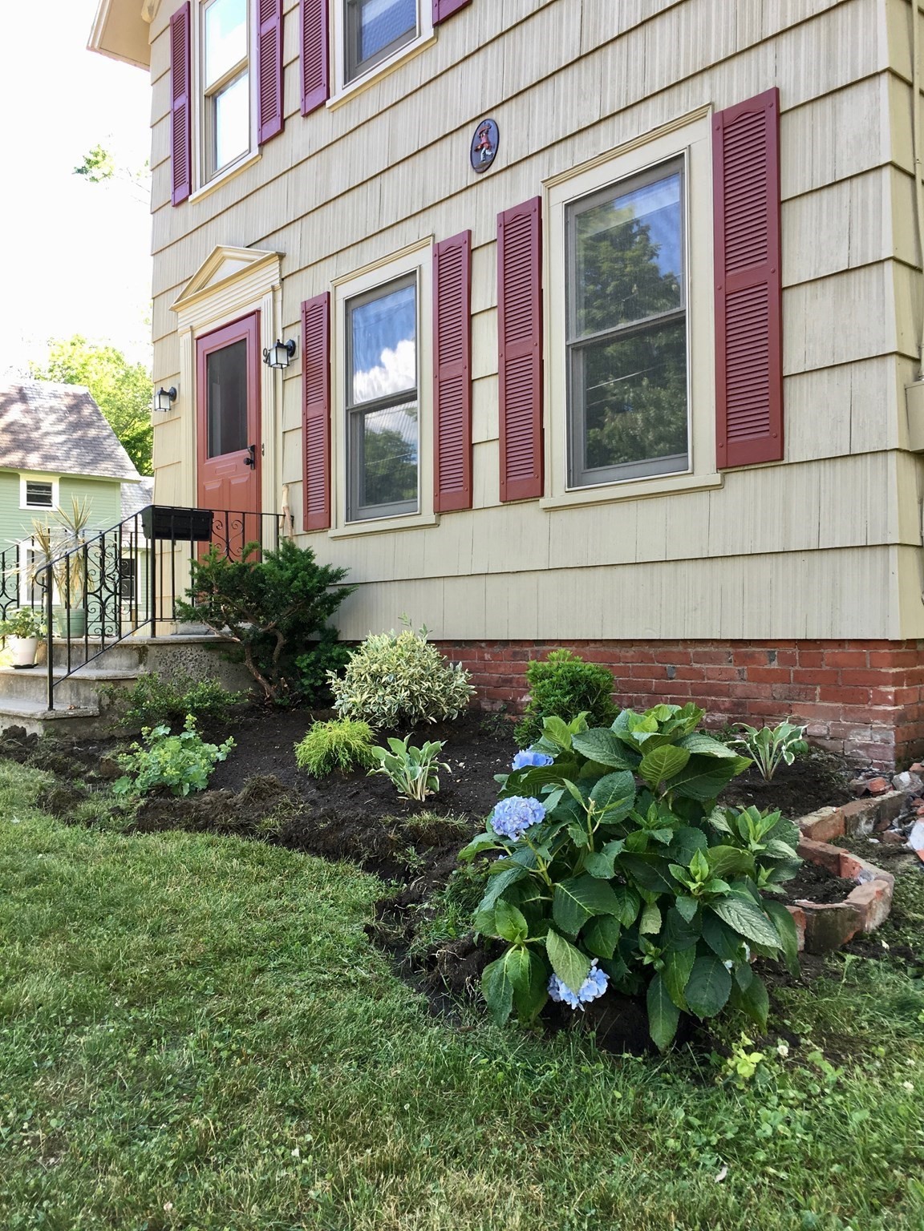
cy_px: 616
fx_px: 1032
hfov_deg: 48.2
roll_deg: +0.0
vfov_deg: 61.7
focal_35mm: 29
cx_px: 462
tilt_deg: +1.8
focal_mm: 4.15
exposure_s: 1/120
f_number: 2.2
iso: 32
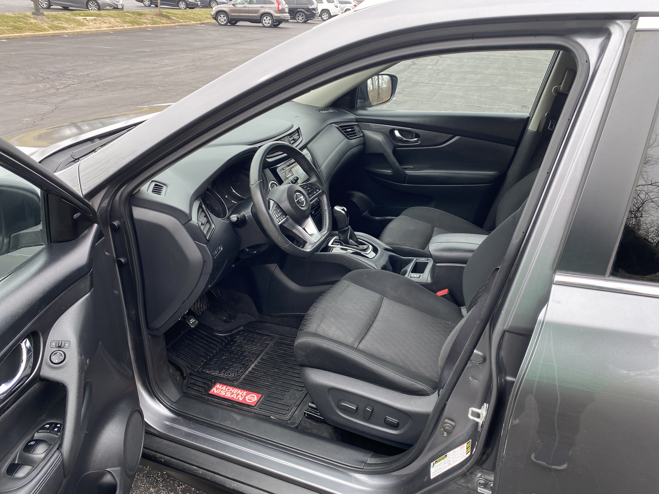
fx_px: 495
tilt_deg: -25.4
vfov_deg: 53.1
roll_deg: -2.0
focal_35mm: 26
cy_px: 247
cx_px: 330
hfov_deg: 67.3
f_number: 1.8
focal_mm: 4.25
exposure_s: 1/122
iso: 32
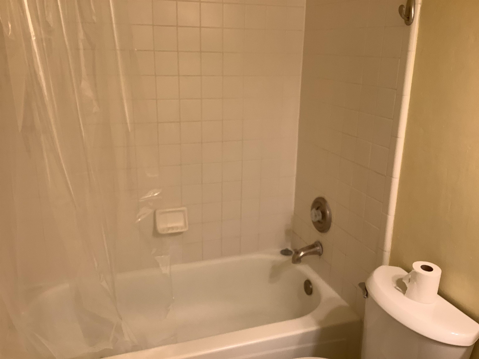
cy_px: 180
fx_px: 429
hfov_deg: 58.4
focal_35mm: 31
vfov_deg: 45.4
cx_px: 240
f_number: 2.4
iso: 50
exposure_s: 1/60
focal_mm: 3.3
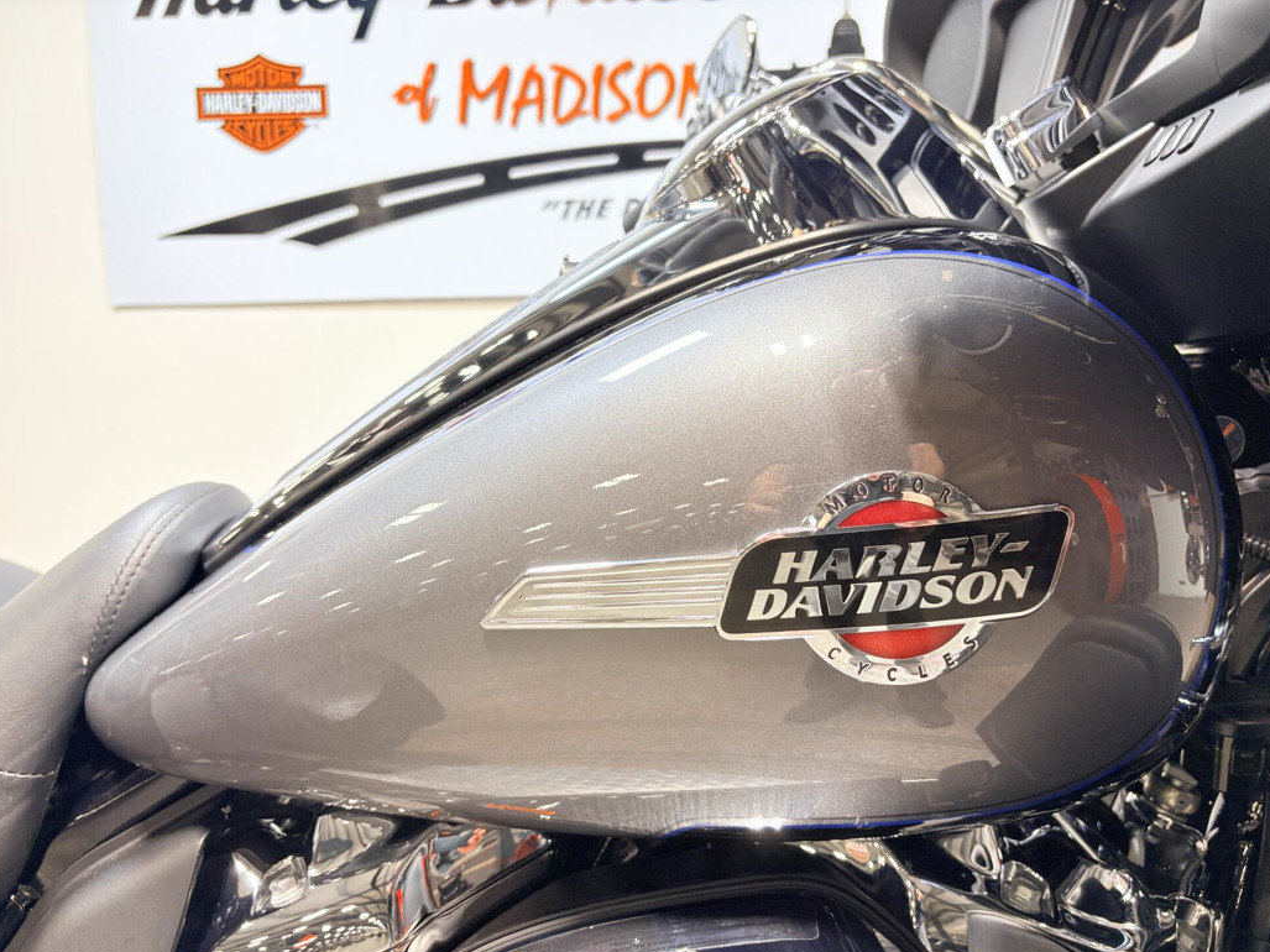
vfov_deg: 51.3
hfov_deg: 65.3
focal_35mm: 27
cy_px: 493
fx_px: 990
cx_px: 633
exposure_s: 1/120
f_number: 1.6
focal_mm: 5.96
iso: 80
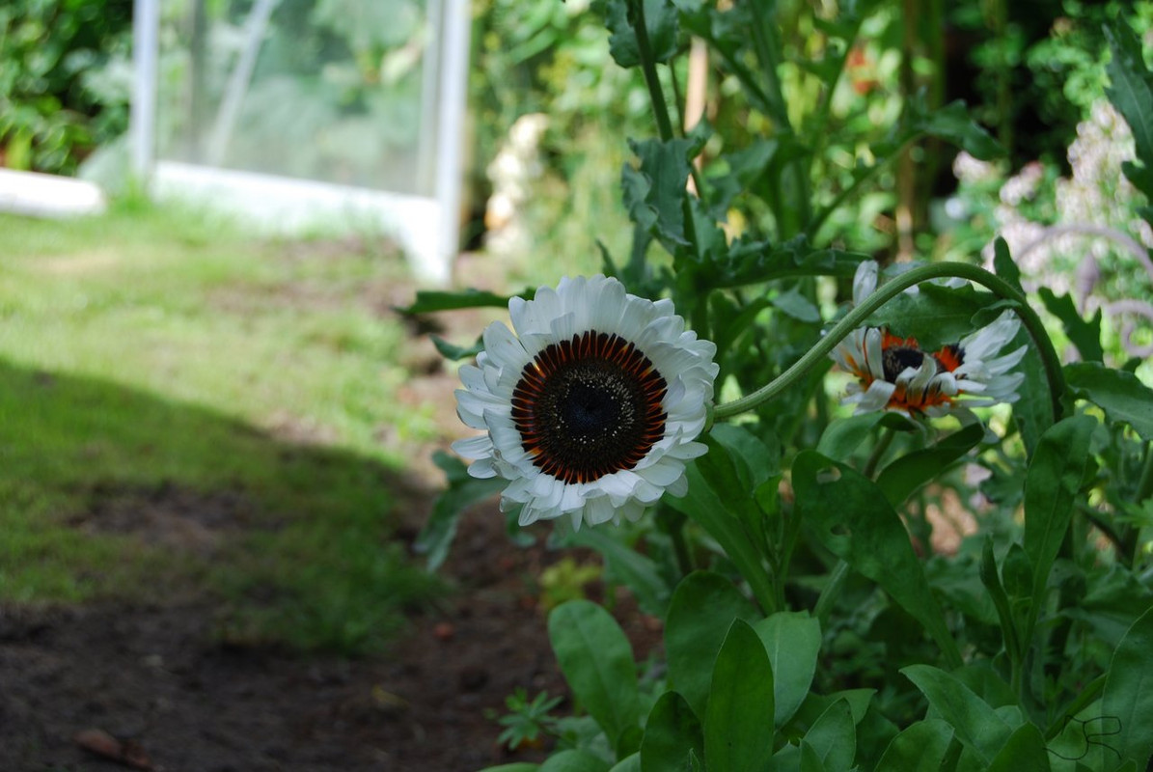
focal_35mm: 82
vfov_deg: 16.6
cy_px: 386
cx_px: 576
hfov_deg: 24.6
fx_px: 2645
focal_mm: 55
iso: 100
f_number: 8
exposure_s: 1/80
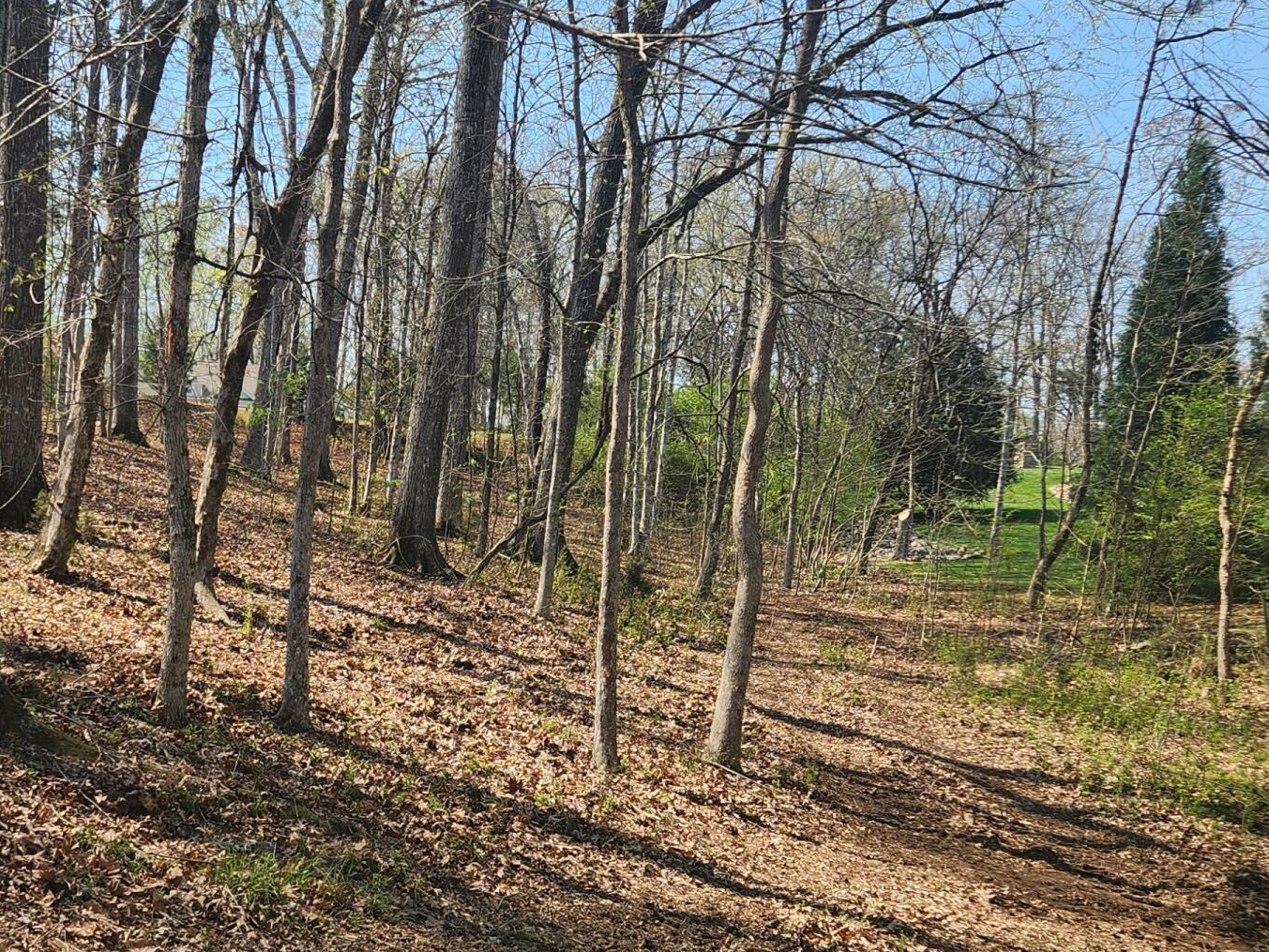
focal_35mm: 51
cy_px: 644
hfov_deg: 36.1
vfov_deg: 28.4
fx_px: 1870
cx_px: 234
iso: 20
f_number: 1.8
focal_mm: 5.4
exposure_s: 1/634
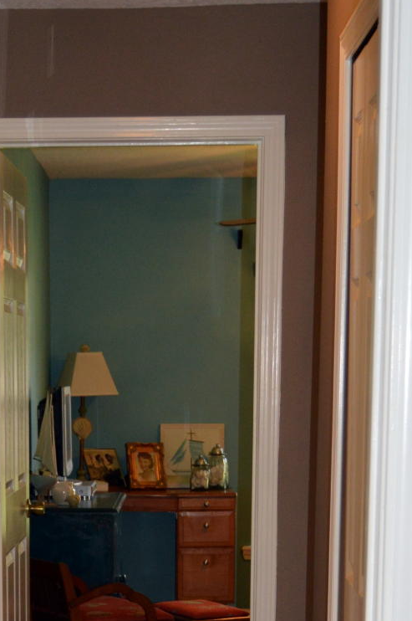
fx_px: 1669
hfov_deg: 14.0
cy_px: 625
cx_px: 57
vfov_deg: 20.4
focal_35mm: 97
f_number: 3.8
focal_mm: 24
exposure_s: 1/60
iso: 560
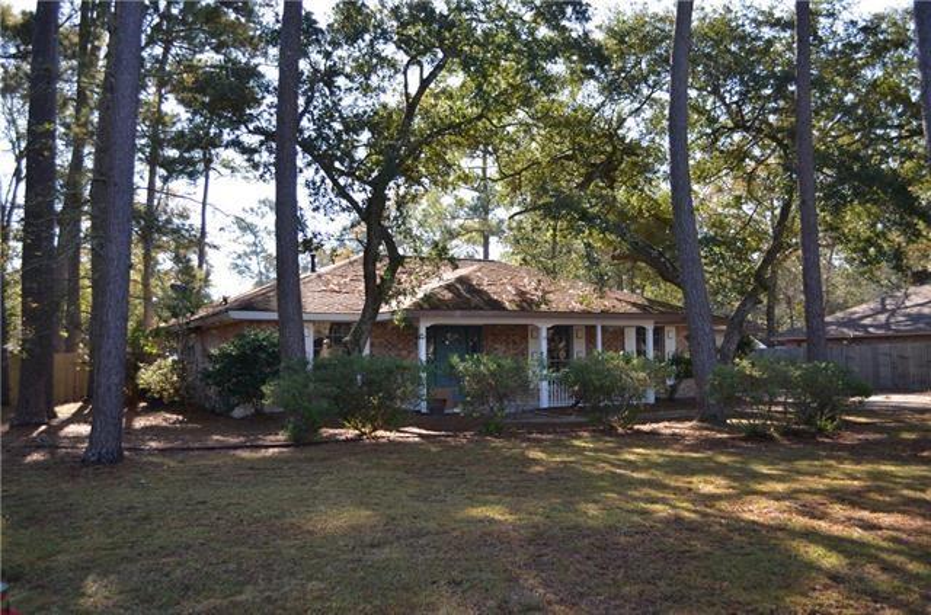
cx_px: 466
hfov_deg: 53.3
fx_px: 928
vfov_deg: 36.7
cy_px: 308
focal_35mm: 36
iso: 100
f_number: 4.5
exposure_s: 1/200
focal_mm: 24
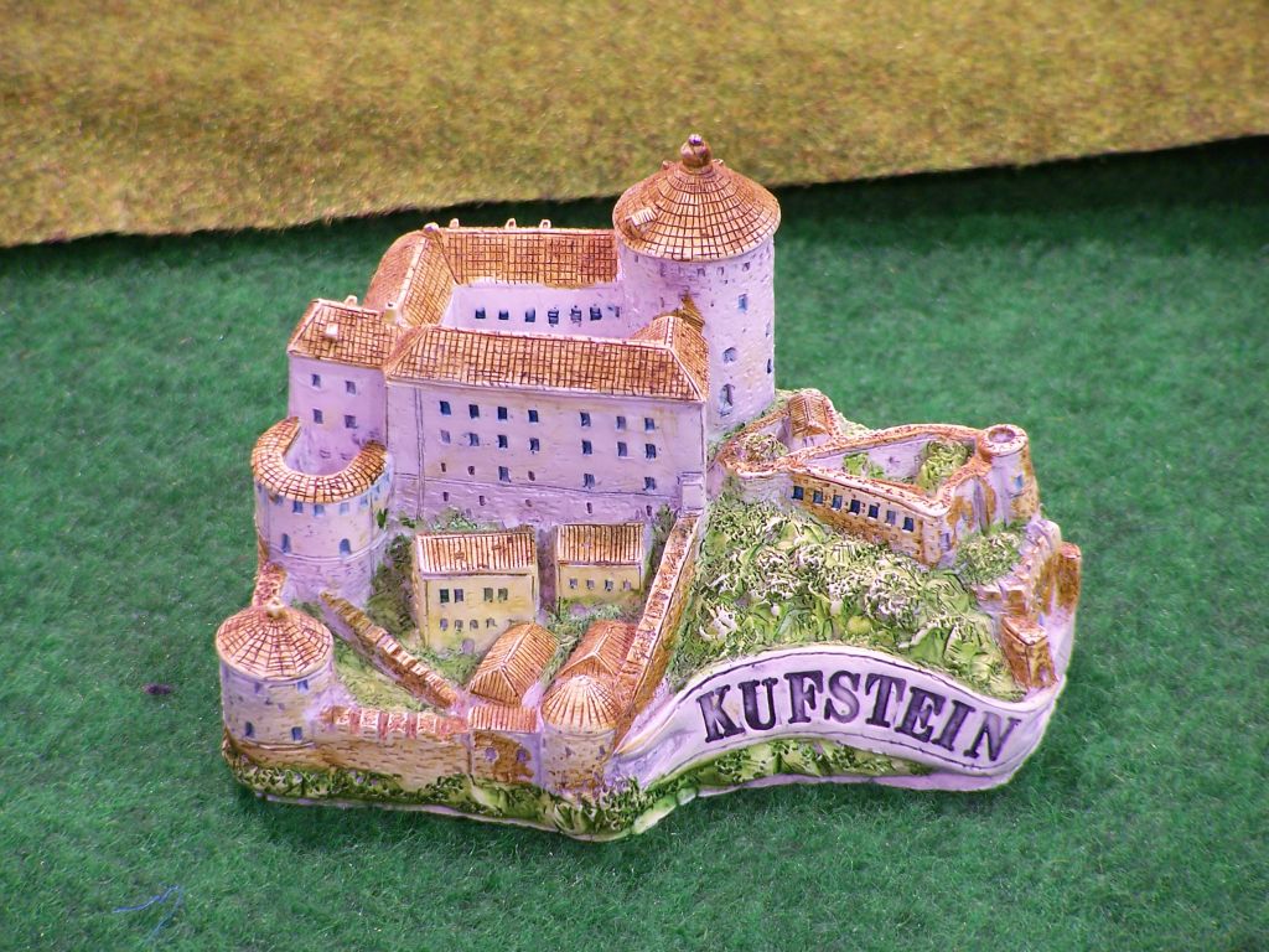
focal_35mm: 380
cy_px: 476
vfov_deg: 3.9
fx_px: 13931
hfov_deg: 5.2
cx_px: 634
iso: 80
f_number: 3.7
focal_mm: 63
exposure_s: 1/2
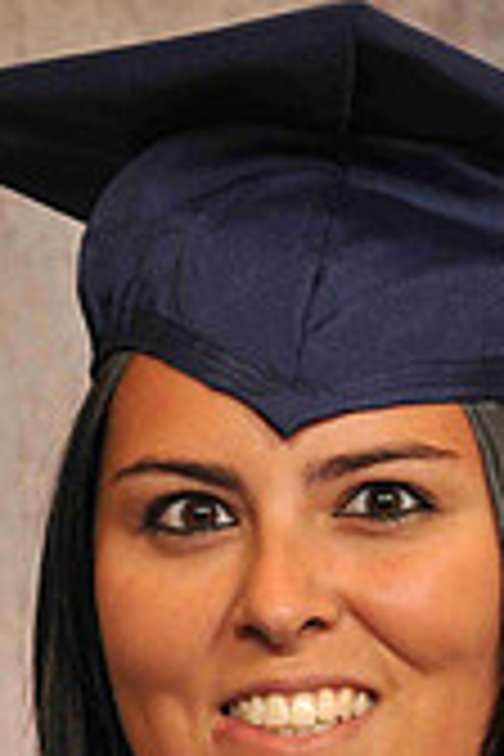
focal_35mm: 381
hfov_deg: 3.6
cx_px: 290
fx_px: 8007
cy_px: 747
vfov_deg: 5.4
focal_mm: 95
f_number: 6.3
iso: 200
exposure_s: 1/60
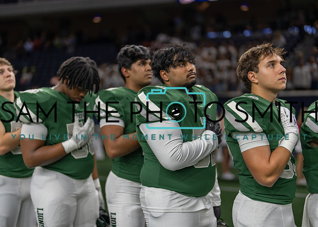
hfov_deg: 37.2
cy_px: 114
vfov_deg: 27.0
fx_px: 473
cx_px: 159
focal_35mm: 52
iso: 160
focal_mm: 50
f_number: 1.2
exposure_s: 1/500
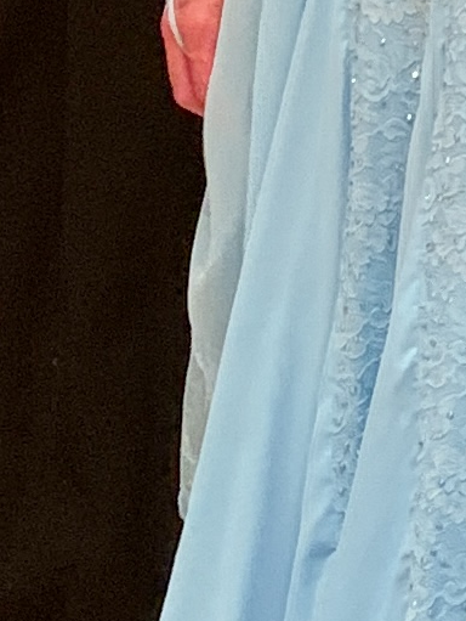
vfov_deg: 9.1
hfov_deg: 7.0
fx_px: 3675
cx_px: 902
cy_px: -587
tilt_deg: -5.7
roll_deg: -1.3
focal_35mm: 205
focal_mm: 4.25
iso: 400
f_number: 1.8
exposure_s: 1/31
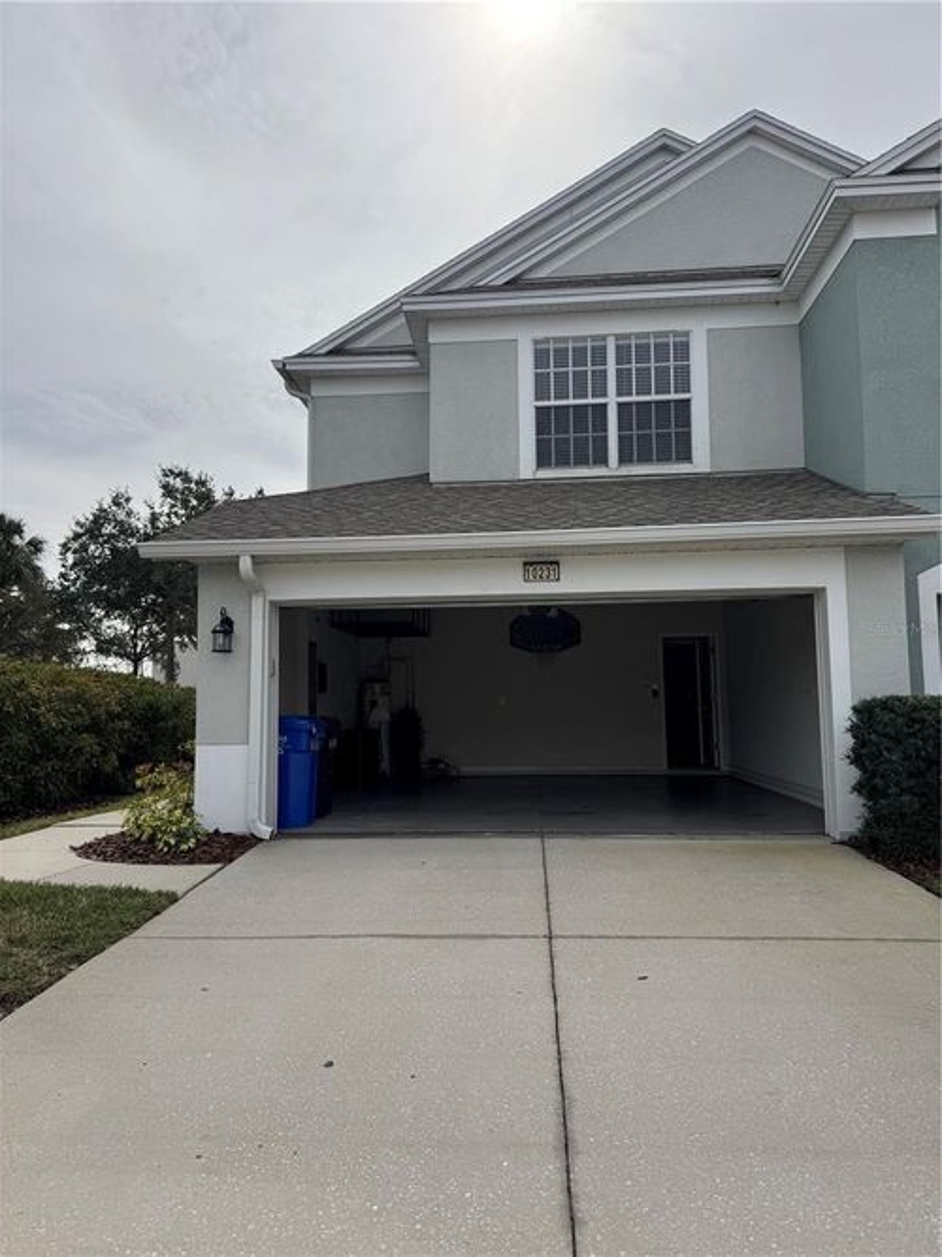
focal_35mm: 24
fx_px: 871
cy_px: 628
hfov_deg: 56.8
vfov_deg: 71.6
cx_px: 471
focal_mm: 6.76
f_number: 1.78
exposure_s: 1/7092
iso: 80
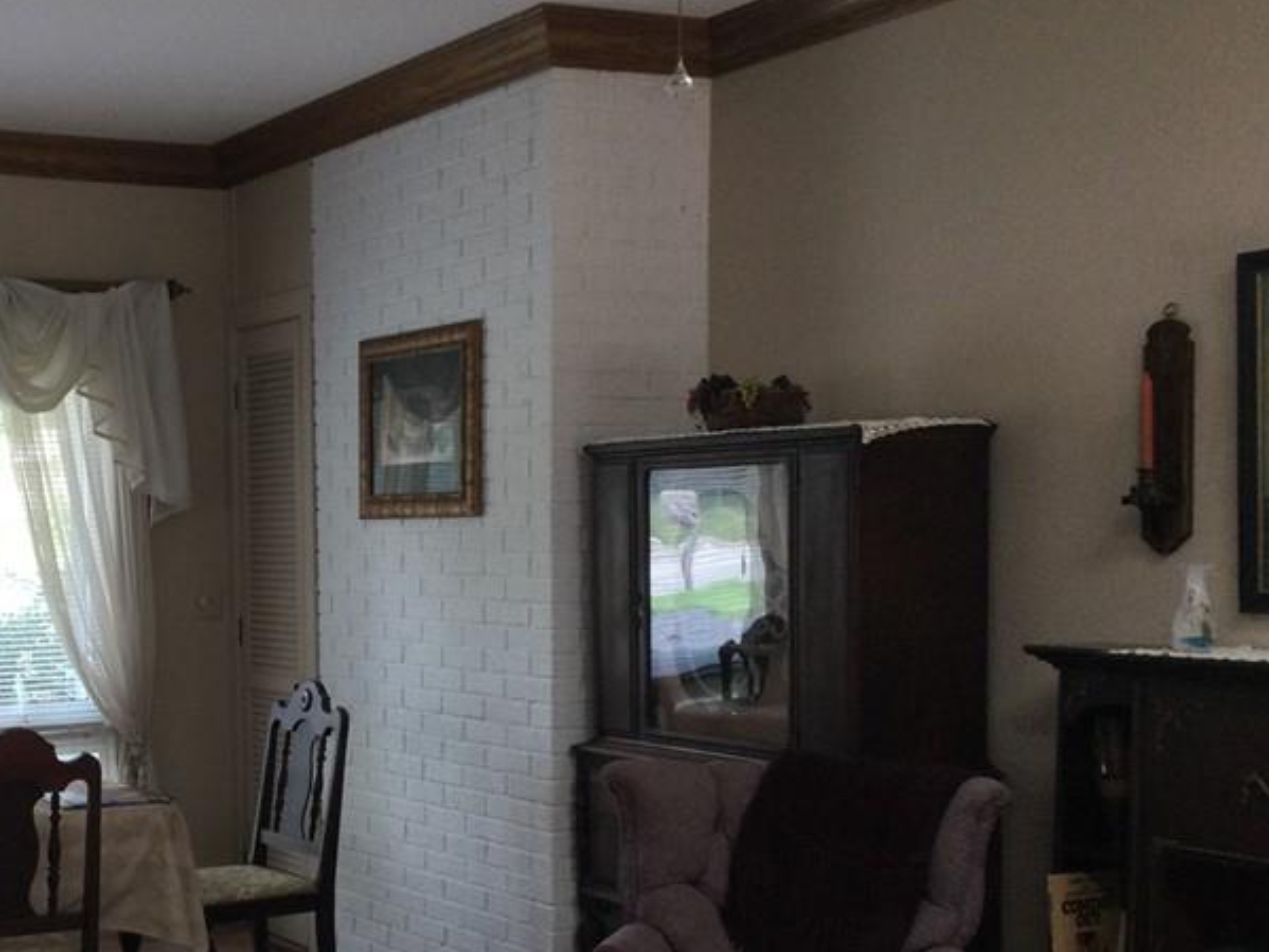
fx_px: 1943
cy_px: 698
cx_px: 220
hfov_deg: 34.8
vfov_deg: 27.2
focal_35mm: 53
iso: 50
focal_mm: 3.3
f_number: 2.4
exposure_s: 1/30
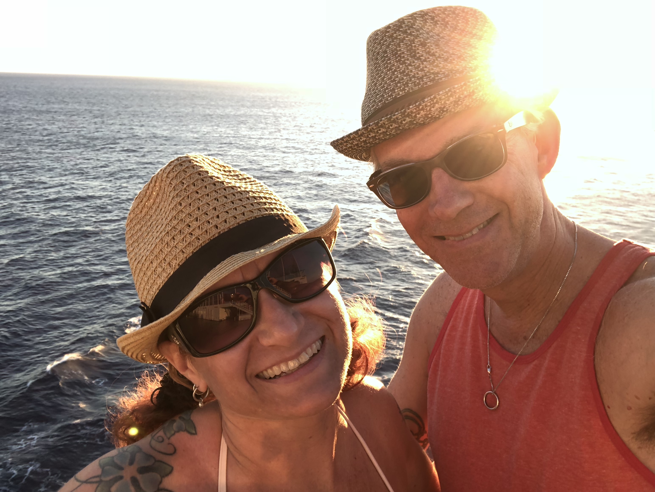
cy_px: 246
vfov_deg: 44.2
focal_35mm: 32
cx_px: 328
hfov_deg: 56.8
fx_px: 606
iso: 25
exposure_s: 1/92
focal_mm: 2.87
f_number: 2.2
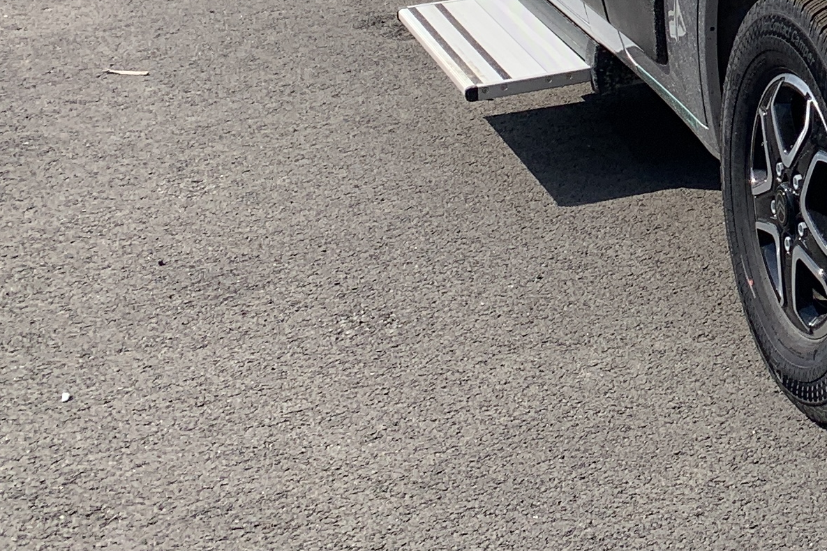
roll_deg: -1.6
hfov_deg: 19.6
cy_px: -362
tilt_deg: -5.0
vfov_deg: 13.7
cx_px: 1201
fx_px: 2113
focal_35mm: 92
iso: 25
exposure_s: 1/2915
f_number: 1.8
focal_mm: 4.25
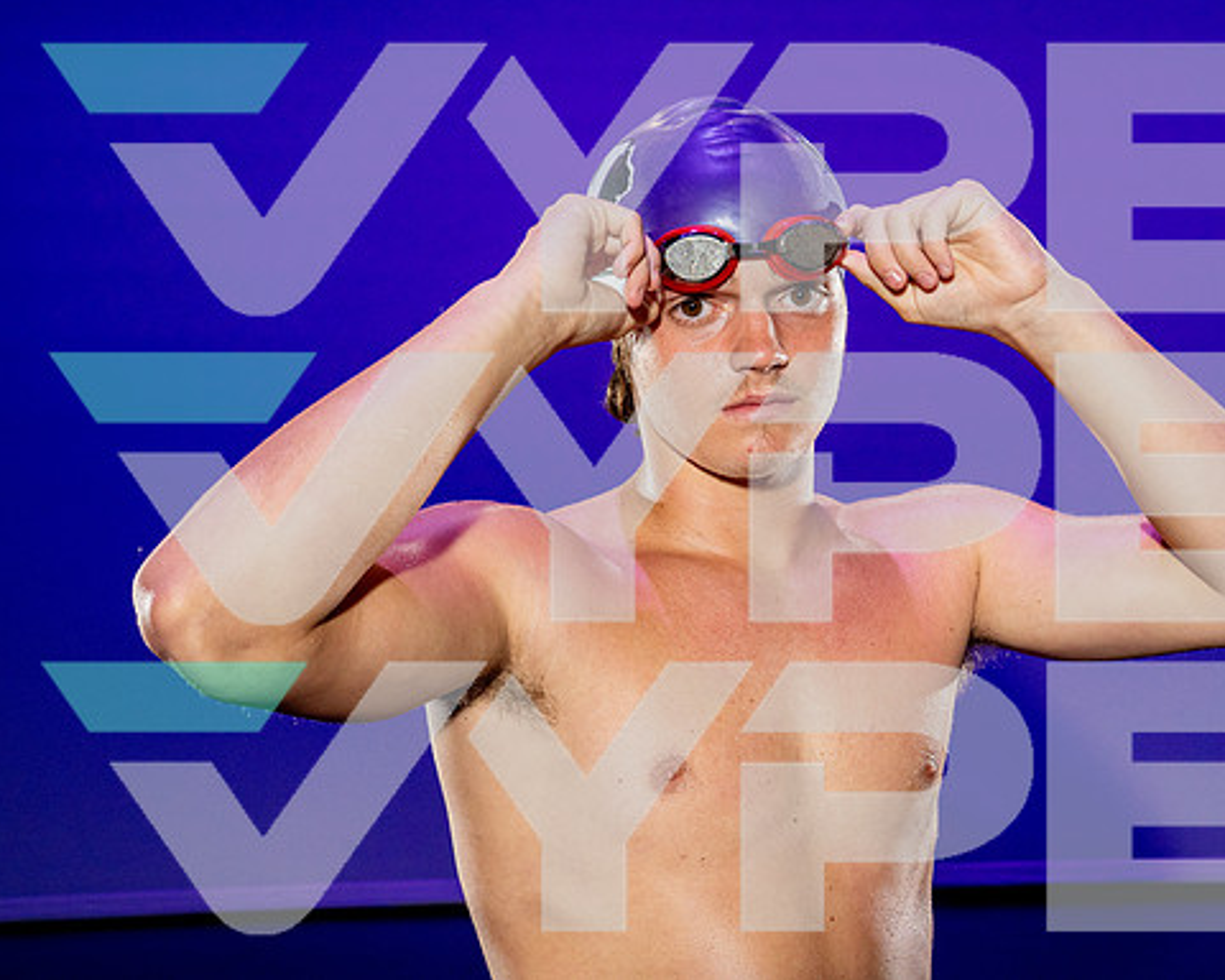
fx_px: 1849
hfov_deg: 36.6
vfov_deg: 29.7
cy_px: 489
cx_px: 699
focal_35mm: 51
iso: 2500
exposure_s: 1/250
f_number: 9
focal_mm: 45
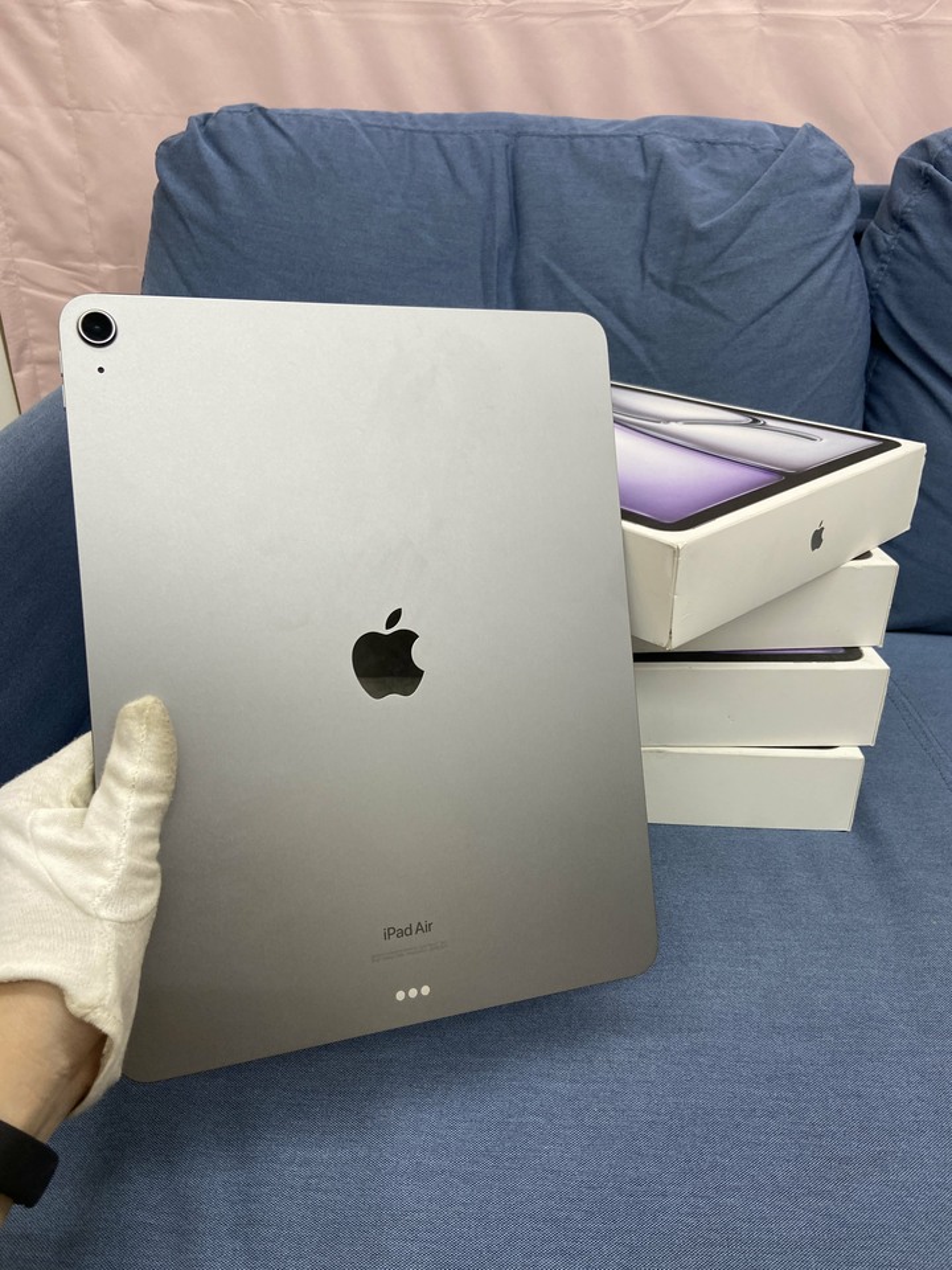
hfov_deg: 53.1
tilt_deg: -30.4
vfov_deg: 67.3
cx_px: 476
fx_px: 953
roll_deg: -0.4
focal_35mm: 26
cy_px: 635
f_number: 1.8
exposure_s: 1/120
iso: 100
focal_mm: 4.25
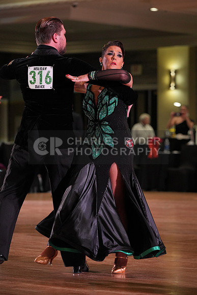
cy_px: 148
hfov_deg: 9.8
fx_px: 1148
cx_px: 98
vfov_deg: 14.7
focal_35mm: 140
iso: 1600
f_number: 4
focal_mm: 140
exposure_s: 1/500
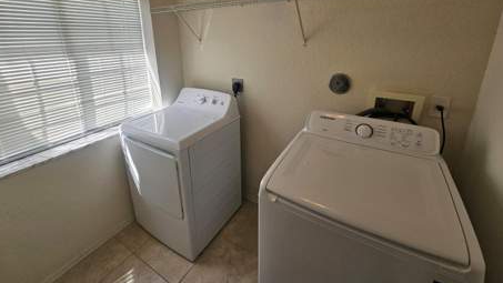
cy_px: 100
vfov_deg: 69.1
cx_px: 240
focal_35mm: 15
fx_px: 200
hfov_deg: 102.9
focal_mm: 2.2
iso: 50
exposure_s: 1/154
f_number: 2.2
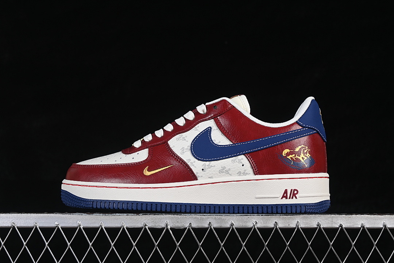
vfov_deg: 18.2
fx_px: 821
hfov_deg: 27.0
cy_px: 132
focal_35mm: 75
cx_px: 197
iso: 160
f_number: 8
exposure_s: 1/80
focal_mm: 50
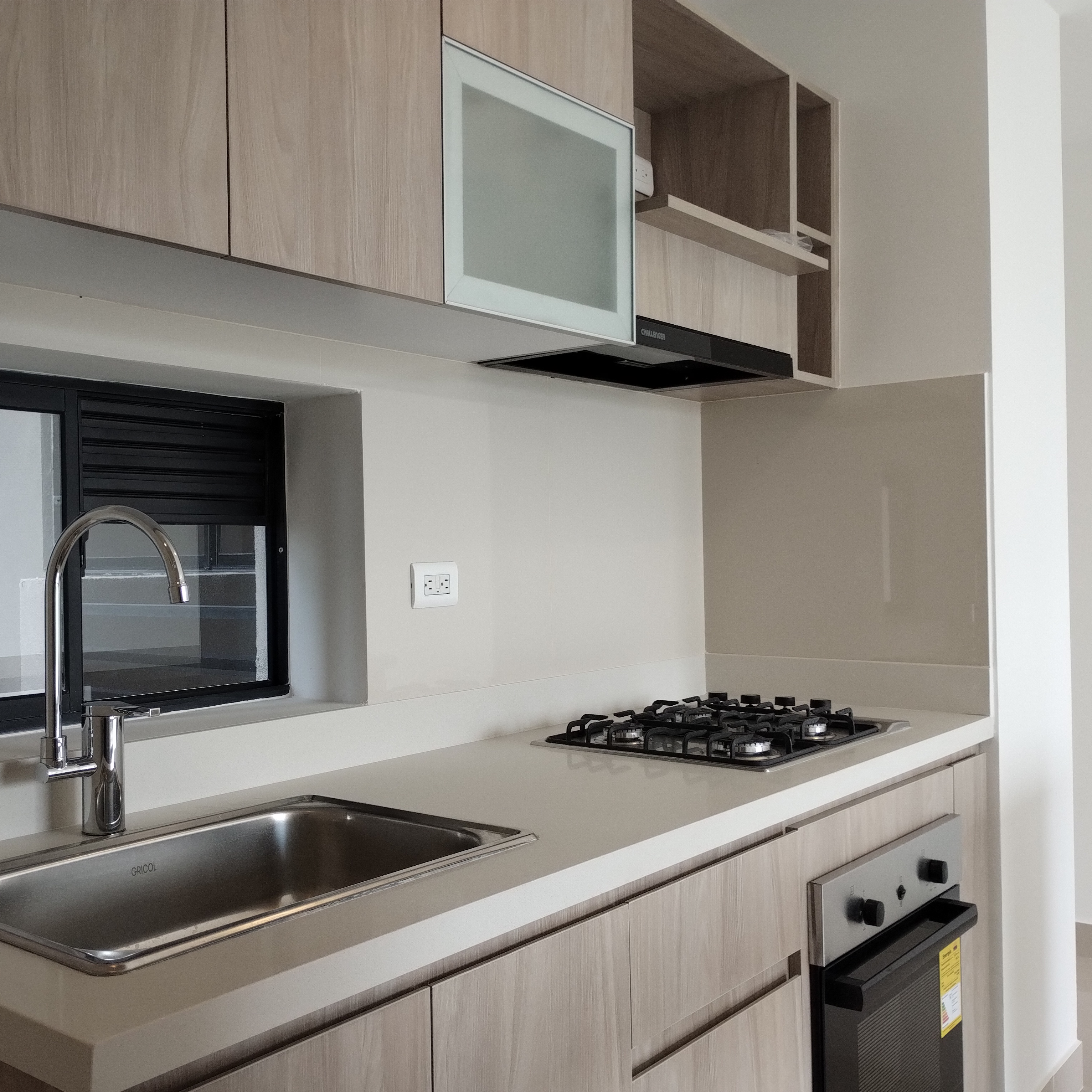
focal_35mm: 33
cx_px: 426
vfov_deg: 49.7
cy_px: 547
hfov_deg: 49.4
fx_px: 1178
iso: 297
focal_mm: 4.27
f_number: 1.8
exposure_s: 1/60
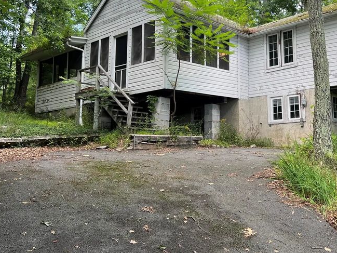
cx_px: 234
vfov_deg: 34.8
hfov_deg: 44.9
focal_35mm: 41
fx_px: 399
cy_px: 86
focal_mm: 5.7
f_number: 1.5
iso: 40
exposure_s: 1/155
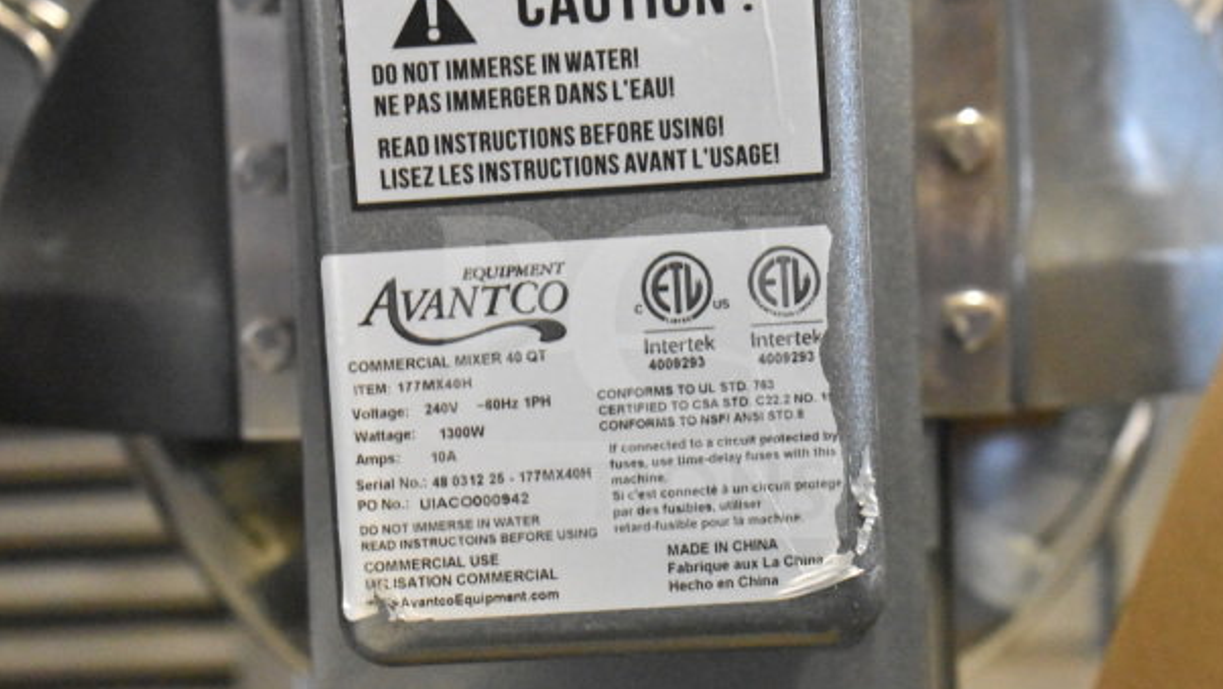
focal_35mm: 88
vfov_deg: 13.8
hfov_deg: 24.3
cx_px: 618
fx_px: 2839
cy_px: 377
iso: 14400
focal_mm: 55
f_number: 5.6
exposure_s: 1/100
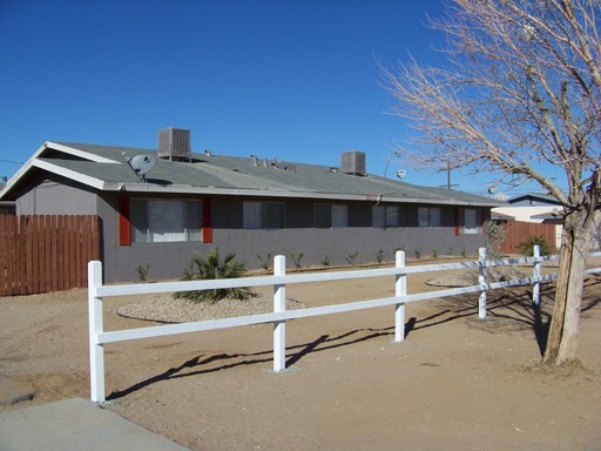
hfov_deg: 51.4
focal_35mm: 36
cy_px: 226
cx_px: 300
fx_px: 625
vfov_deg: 39.7
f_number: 4
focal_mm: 5.85
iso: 73
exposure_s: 1/1250
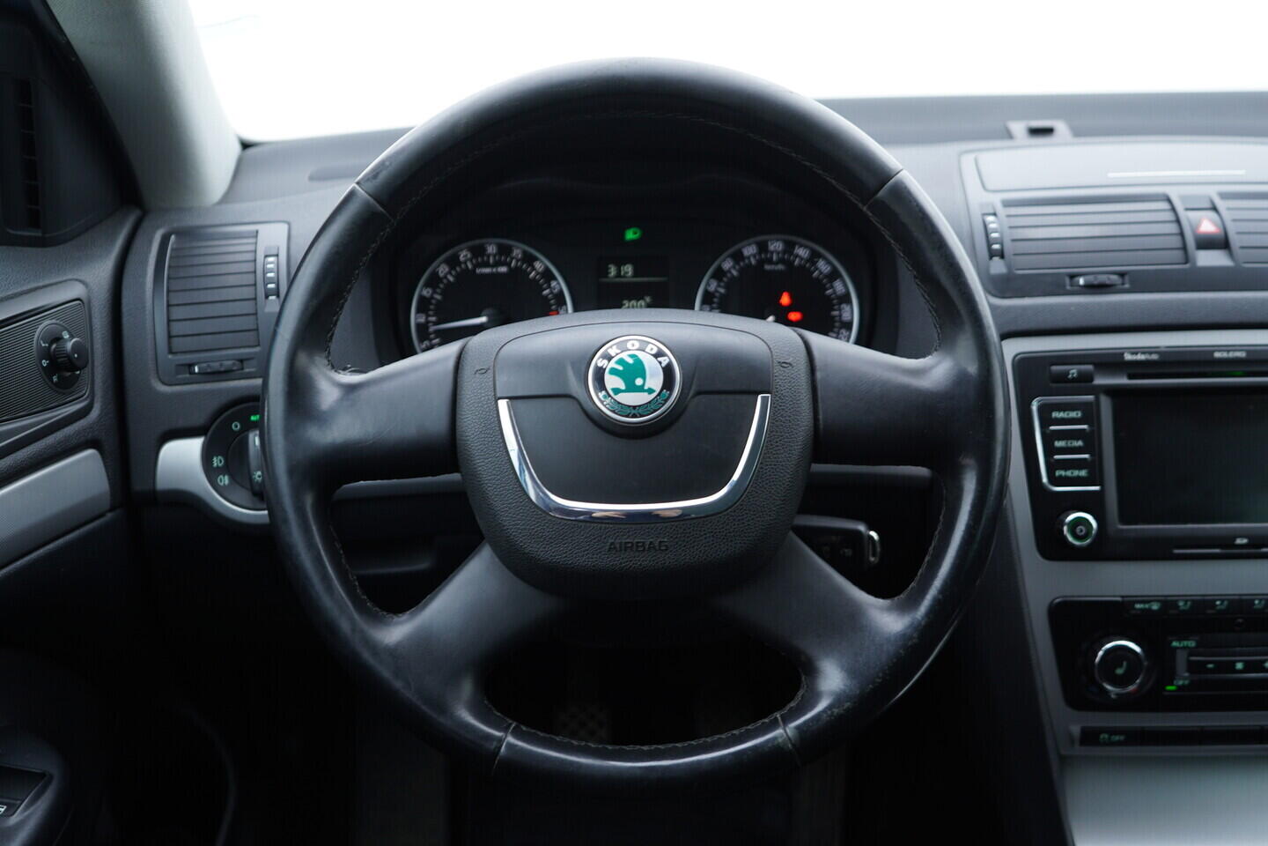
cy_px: 423
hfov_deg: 53.1
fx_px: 1268
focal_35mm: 36
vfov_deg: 36.9
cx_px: 634
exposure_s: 1/40
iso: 200
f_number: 2.8
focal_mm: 24
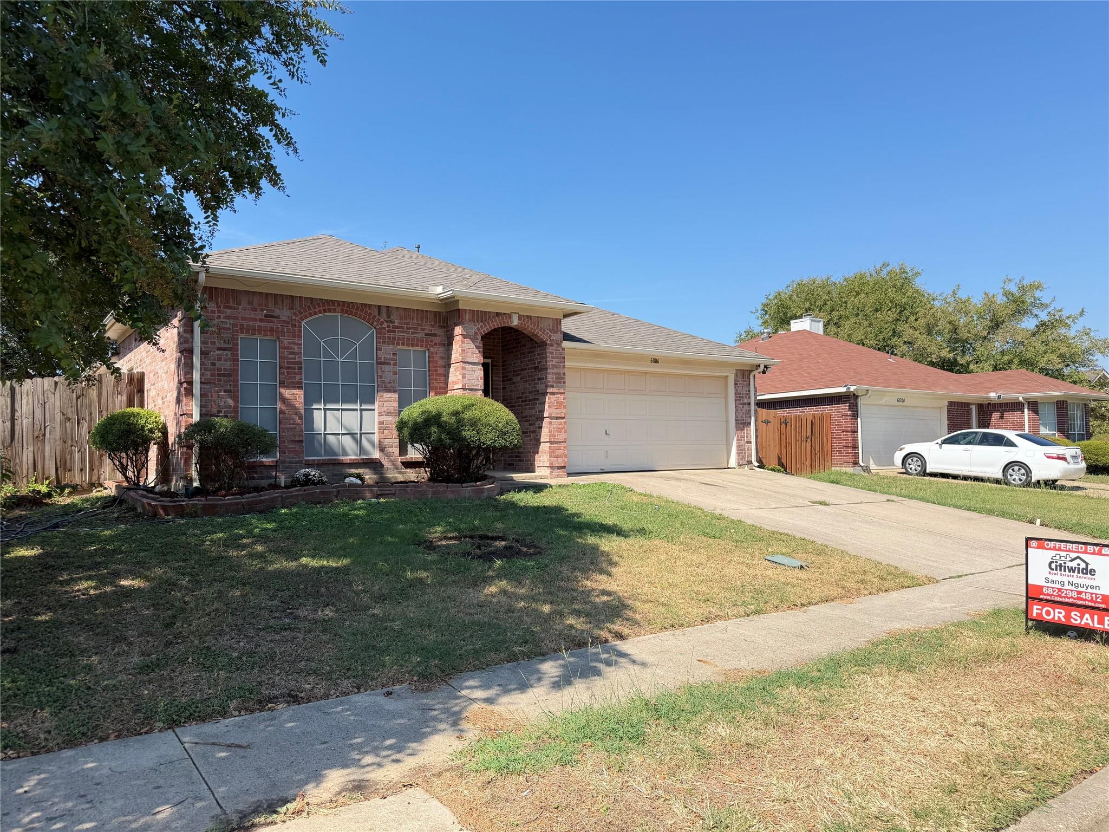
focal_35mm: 24
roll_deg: +0.7
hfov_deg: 71.6
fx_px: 769
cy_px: 416
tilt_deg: +2.8
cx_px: 554
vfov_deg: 56.8
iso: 80
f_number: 1.78
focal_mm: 6.76
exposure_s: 1/2299
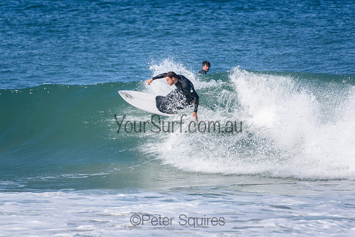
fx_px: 7398
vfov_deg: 1.8
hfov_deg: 2.7
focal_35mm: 750
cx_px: 178
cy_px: 118
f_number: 5.6
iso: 640
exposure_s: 1/4000
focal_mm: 500
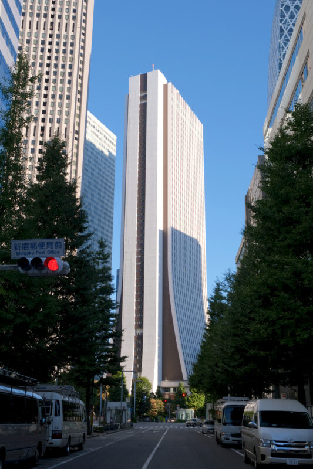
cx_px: 156
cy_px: 234
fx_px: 470
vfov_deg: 53.1
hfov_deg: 36.9
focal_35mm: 36
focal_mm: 24.3
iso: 320
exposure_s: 1/250
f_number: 8
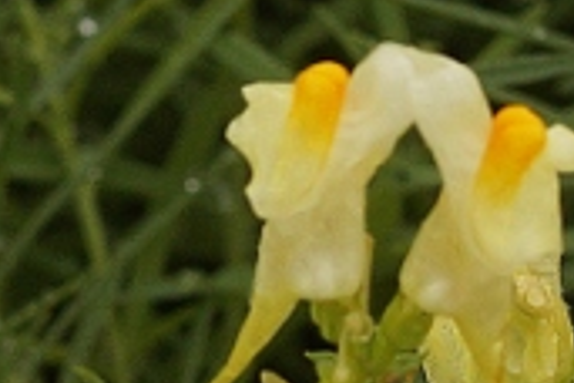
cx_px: 1192
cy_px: 286
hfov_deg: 2.0
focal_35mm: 1053
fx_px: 16788
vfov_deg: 1.3
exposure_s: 1/160
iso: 320
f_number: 8
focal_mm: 100
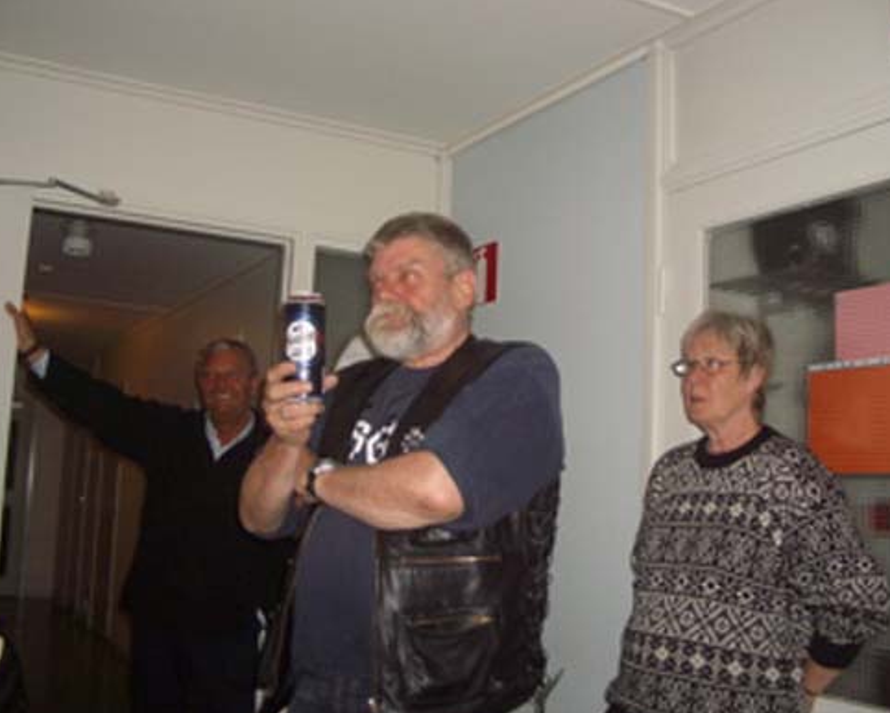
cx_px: 449
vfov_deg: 38.2
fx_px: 1028
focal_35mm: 39
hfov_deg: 46.8
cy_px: 376
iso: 100
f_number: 2.6
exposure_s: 1/60
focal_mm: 5.8
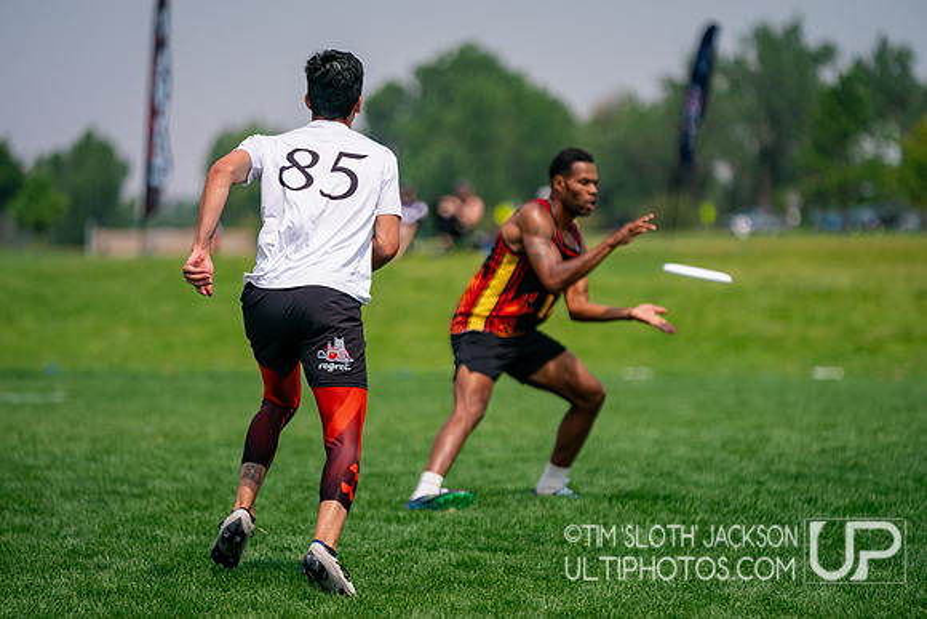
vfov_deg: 6.1
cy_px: 304
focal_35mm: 225
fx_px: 5784
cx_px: 494
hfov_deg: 9.2
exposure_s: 1/10000
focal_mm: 200
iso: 400
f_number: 2.8
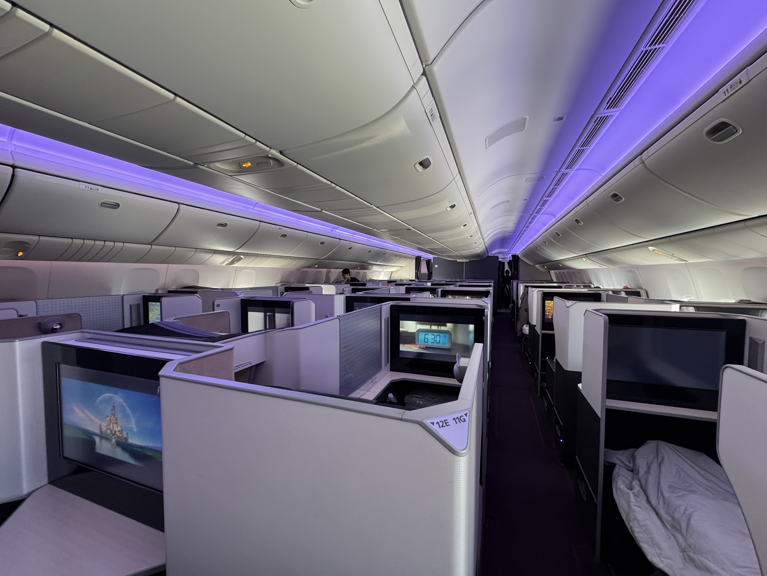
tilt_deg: -1.1
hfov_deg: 102.1
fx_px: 310
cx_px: 384
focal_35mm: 14
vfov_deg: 85.7
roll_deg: -1.3
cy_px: 288
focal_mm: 2.22
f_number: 2.2
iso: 320
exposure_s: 1/54
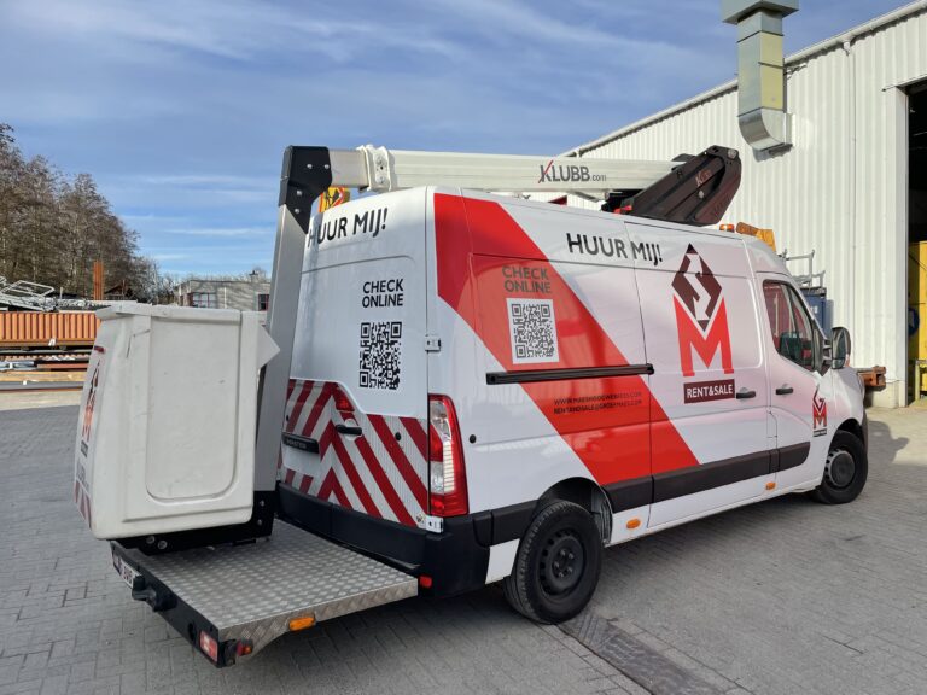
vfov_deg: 53.1
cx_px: 464
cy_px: 348
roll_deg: +0.7
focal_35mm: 26
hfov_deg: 67.3
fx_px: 696
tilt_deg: -0.5
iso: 32
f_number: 1.6
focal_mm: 4.2
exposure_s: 1/3509
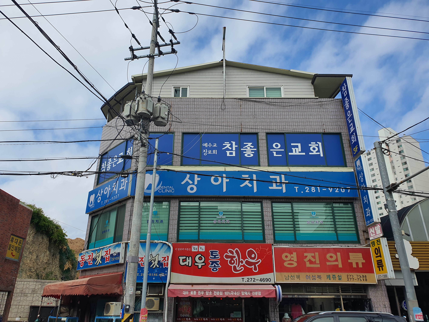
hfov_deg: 67.3
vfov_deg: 53.1
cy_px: 161
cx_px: 214
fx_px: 322
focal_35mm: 26
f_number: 2.4
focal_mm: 4.3
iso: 50
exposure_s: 1/1940
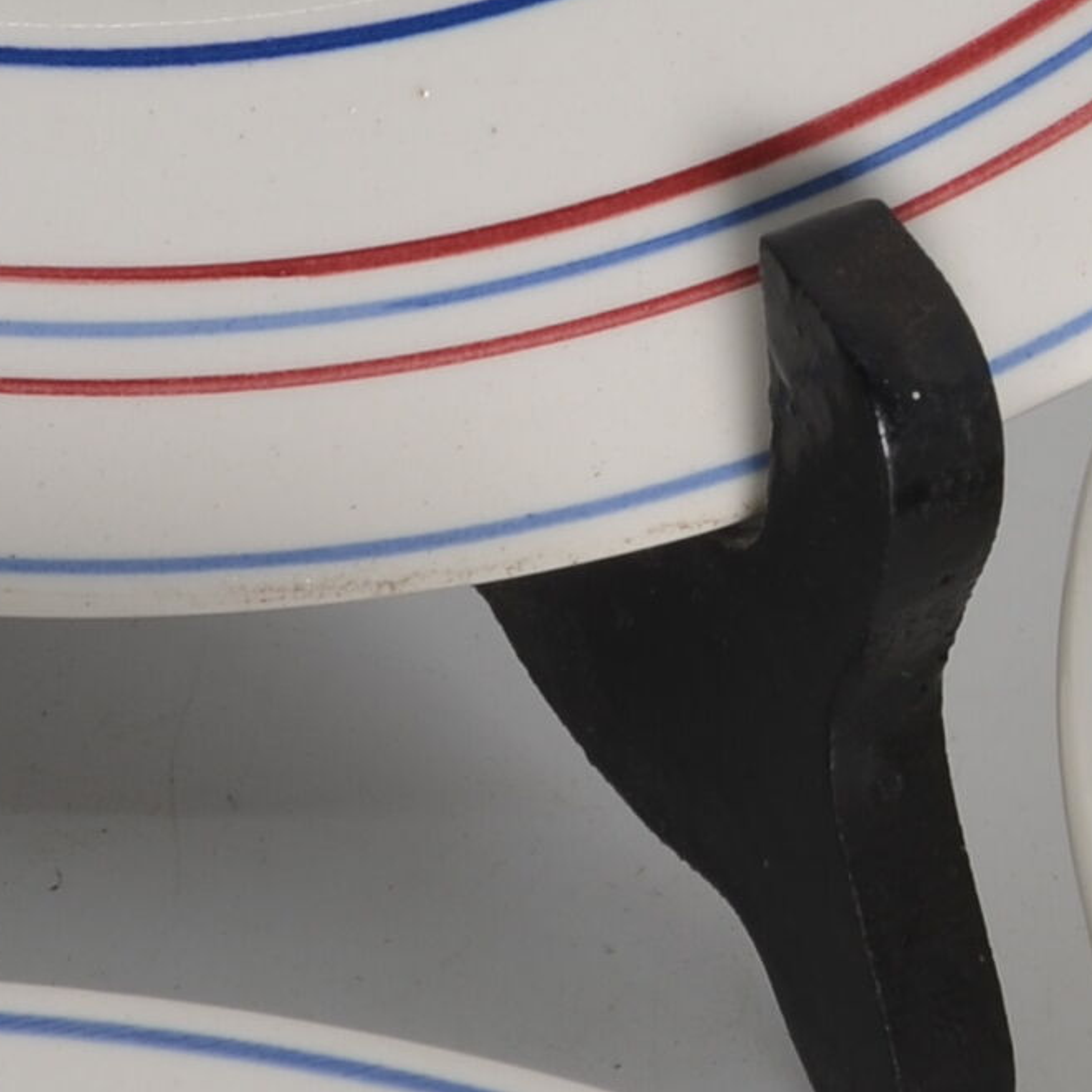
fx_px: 12706
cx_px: 1524
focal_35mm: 356
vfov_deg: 4.9
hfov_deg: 4.9
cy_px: 445
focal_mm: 50
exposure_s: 1/125
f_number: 11
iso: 100
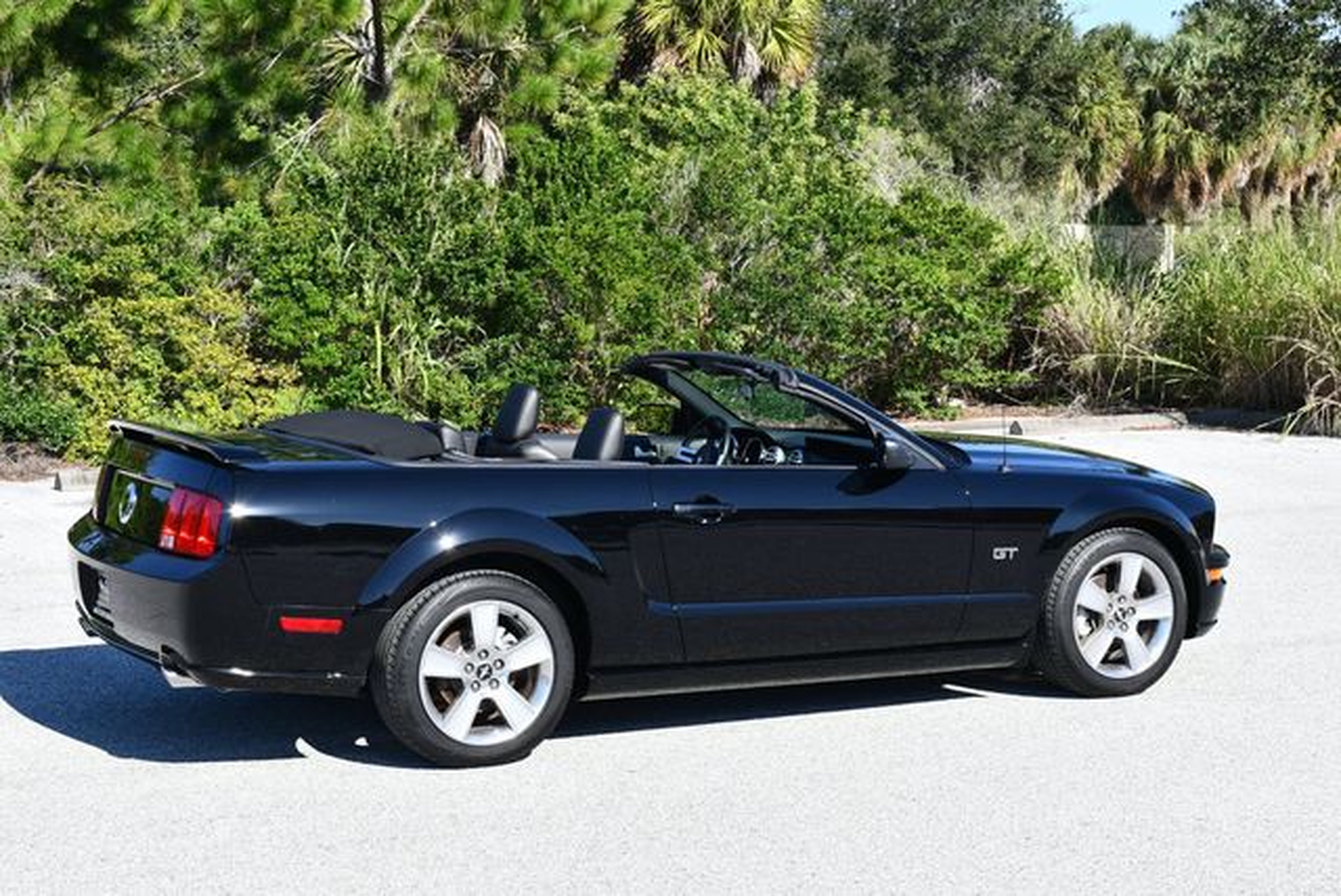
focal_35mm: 64
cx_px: 670
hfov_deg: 31.4
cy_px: 448
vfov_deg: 21.3
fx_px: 2386
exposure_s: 1/250
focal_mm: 32
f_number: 8
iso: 180
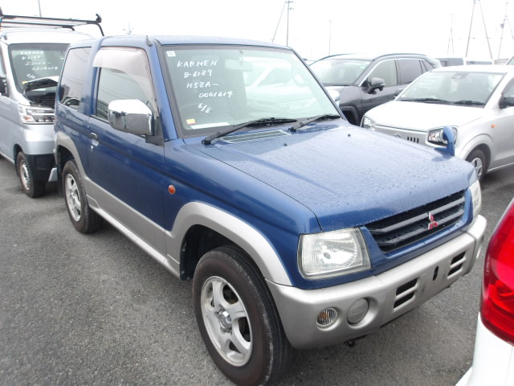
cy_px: 193
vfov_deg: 51.4
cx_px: 257
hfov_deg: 65.3
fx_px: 401
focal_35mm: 27
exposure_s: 1/110
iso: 100
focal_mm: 4.9
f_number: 3
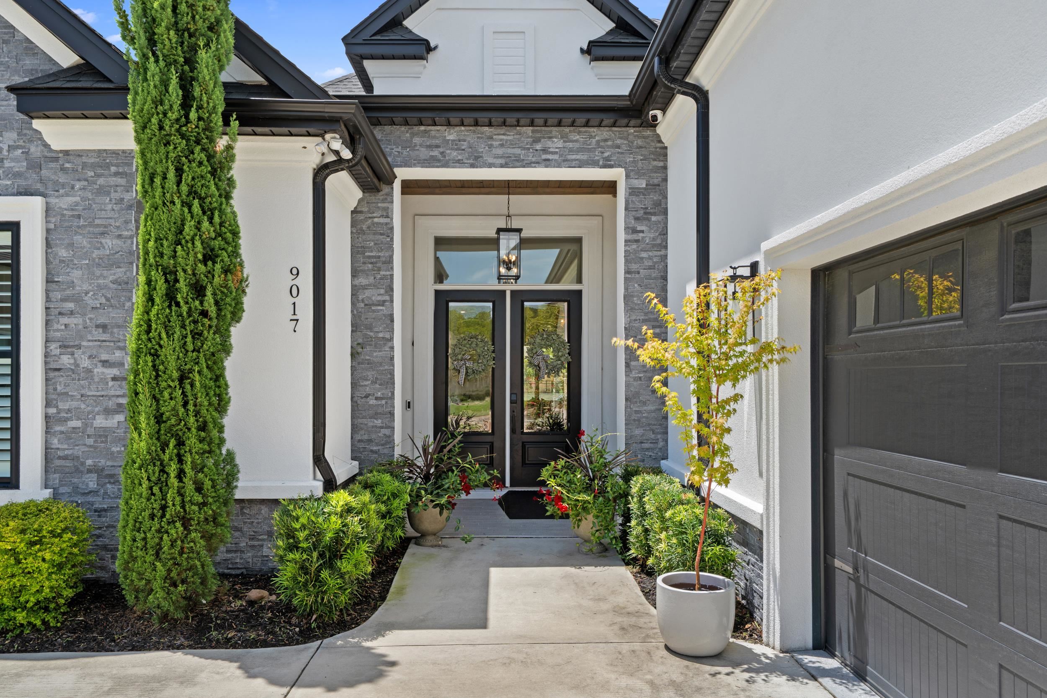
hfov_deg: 69.4
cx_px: 524
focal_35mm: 26
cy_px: 349
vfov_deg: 49.6
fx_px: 756
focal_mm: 26
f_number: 9
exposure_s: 1/60
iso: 125
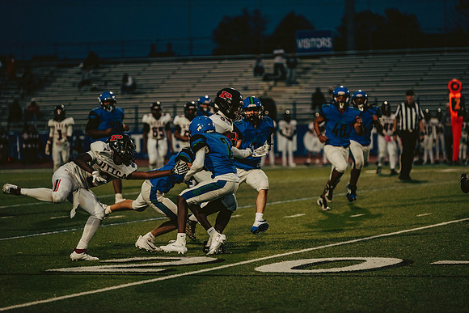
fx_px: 2150
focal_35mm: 165
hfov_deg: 12.4
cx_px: 234
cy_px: 156
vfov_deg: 8.3
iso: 1600
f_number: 2.8
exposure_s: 1/1250
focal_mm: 165
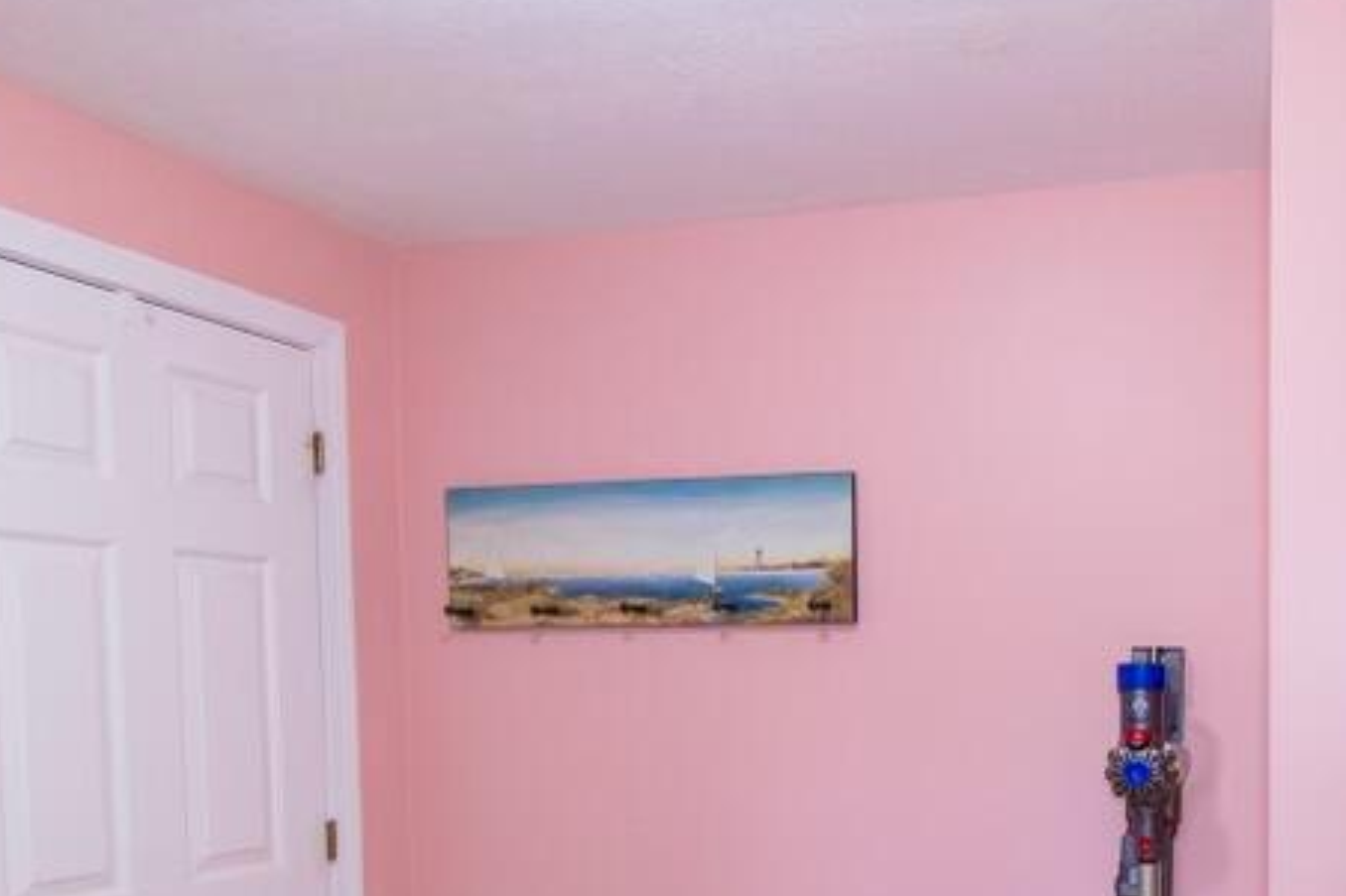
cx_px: 1054
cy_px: 756
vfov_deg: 37.0
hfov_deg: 52.6
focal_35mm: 34
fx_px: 1271
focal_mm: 10
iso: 640
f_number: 4.5
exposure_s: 1/60
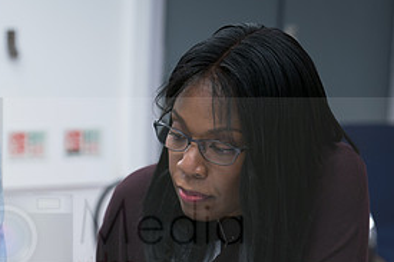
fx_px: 1367
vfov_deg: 10.9
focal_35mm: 125
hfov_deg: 16.2
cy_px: 251
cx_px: 28
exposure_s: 1/60
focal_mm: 56
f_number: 2.8
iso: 500
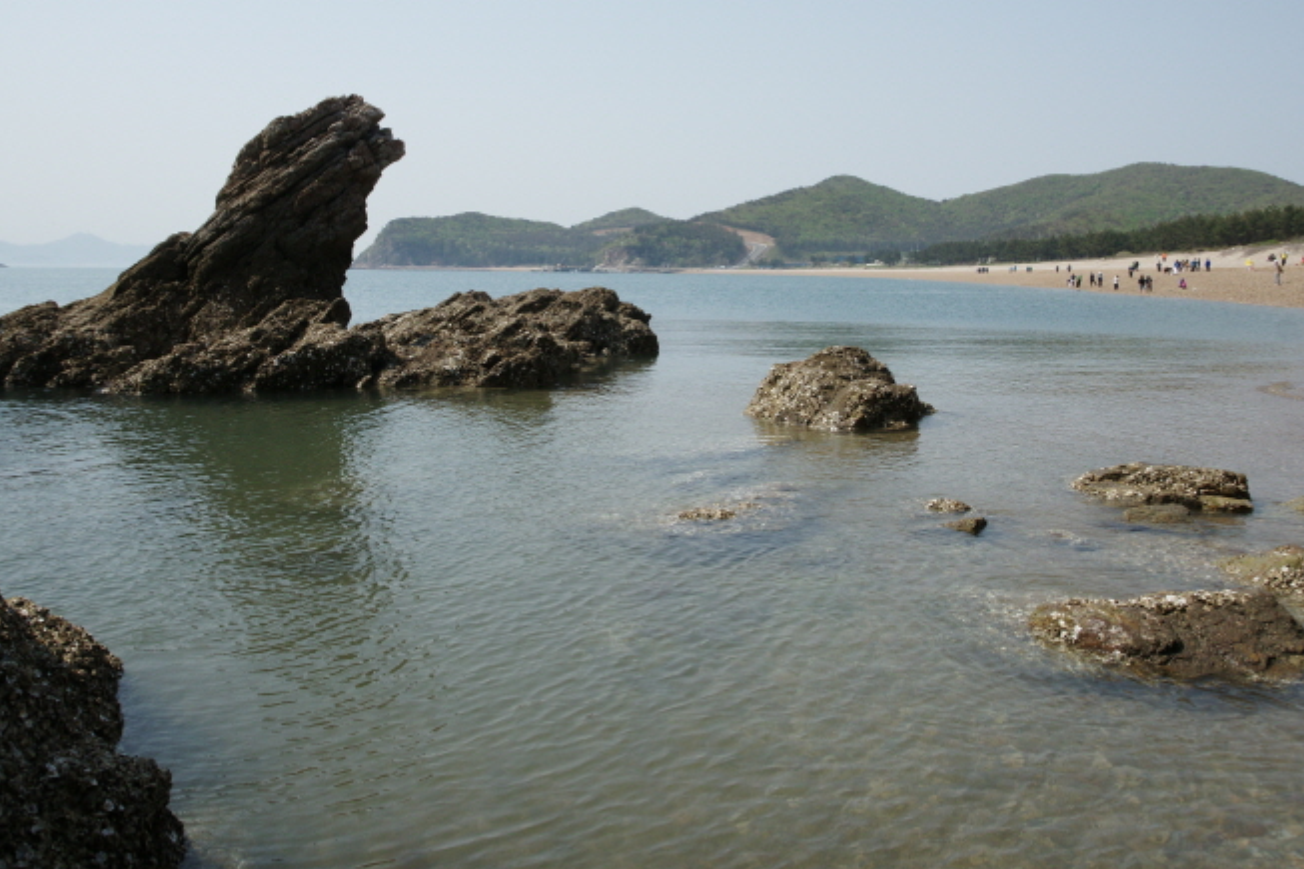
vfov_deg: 43.3
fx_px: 1086
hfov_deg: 61.9
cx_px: 623
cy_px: 335
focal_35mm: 30
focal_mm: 20
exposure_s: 1/1250
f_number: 6.3
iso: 400
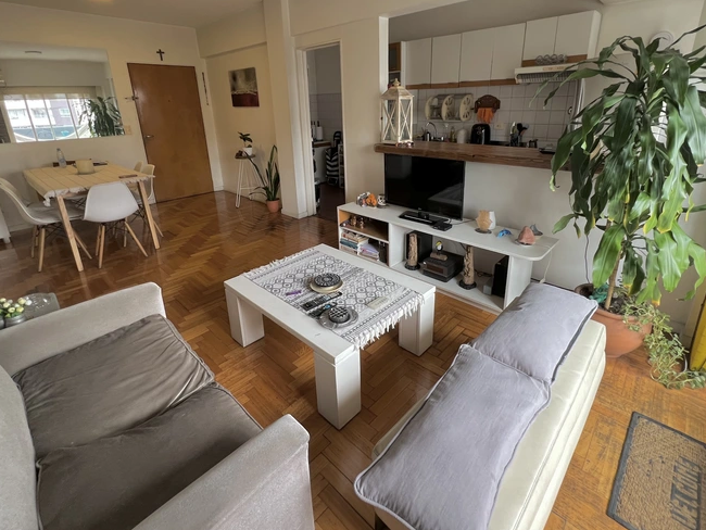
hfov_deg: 94.5
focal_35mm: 16
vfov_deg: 77.2
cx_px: 361
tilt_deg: -17.4
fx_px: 326
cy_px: 212
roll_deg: +1.3
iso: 125
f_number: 1.8
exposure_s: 1/99
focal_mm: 1.57
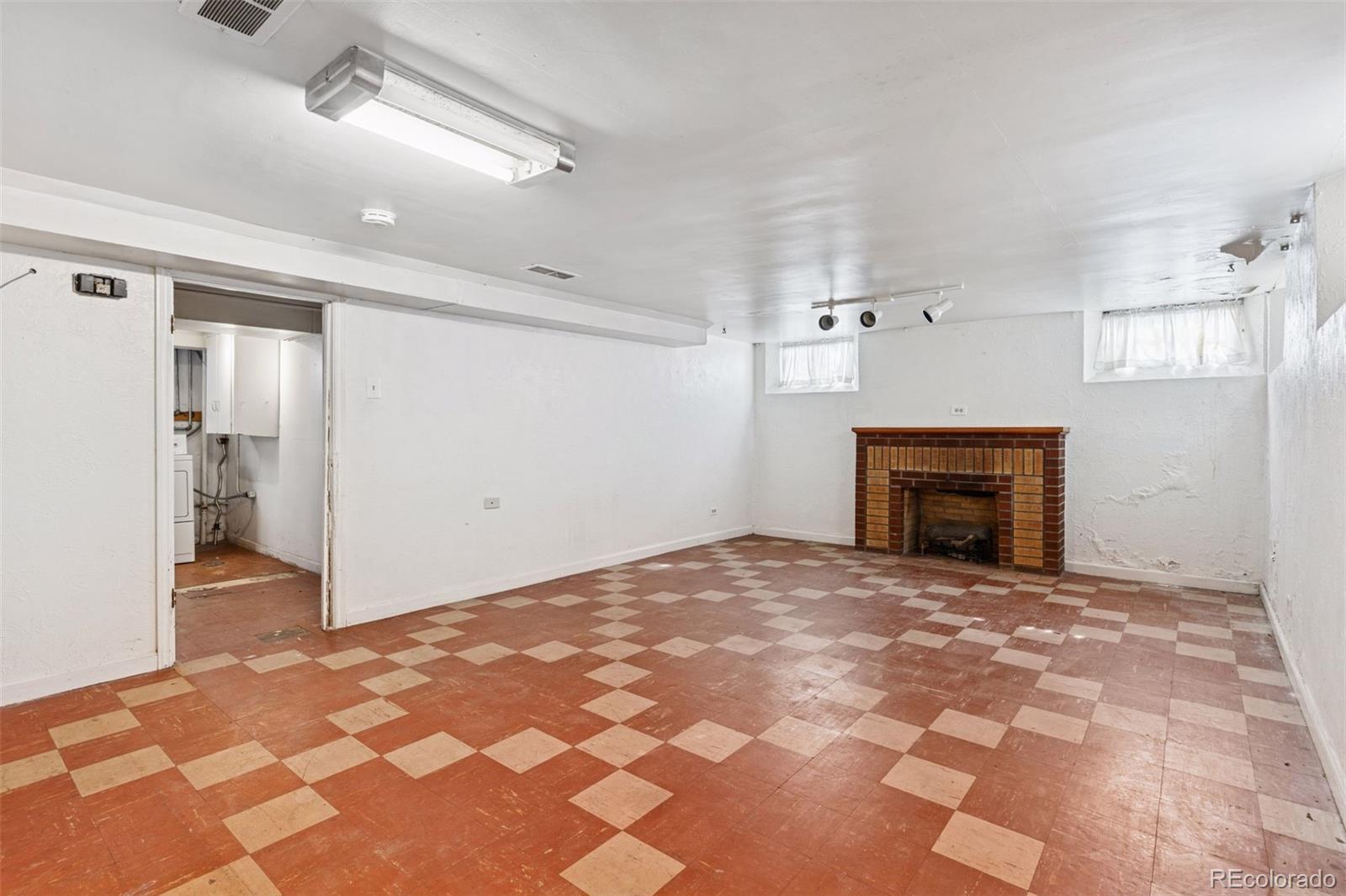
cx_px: 673
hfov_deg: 93.3
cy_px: 448
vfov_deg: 70.4
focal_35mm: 17
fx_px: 635
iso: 400
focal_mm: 17
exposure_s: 1/3.33
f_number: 9
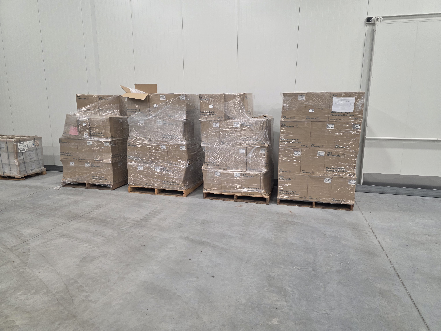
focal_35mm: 23
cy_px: 166
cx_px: 220
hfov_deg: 73.9
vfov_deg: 58.9
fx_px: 293
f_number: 1.7
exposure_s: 1/100
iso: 100
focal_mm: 6.3
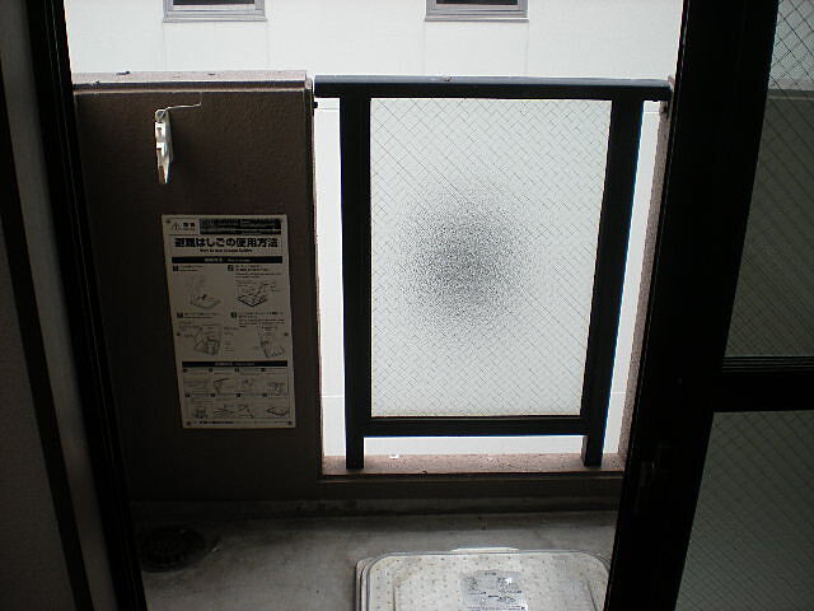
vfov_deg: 37.7
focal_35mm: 38
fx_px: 894
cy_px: 306
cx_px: 407
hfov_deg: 49.0
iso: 64
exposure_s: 1/107
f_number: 3.1
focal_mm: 6.3
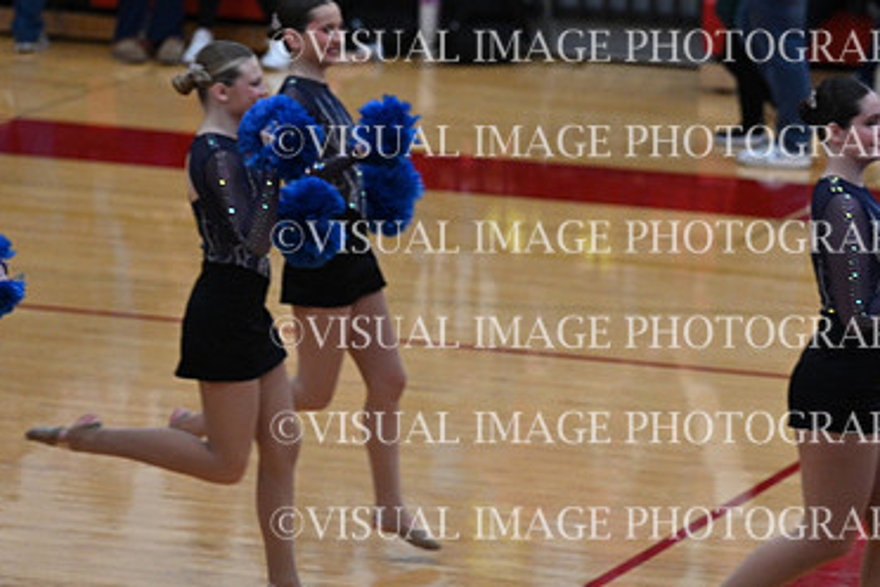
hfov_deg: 7.5
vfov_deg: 5.0
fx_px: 6673
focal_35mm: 273
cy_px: 380
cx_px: 613
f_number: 4
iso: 4000
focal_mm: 175
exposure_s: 1/400
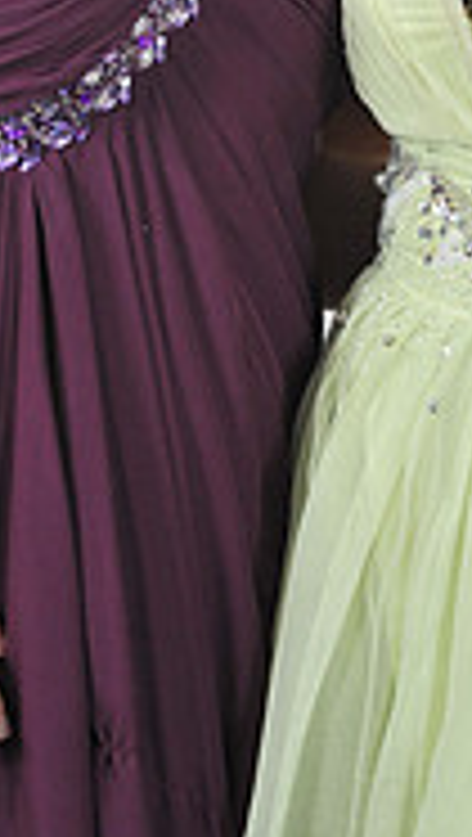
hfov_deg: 6.4
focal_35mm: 189
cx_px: 387
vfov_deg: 11.2
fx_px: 4194
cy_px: -108
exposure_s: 1/160
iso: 1000
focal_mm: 58
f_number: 7.1
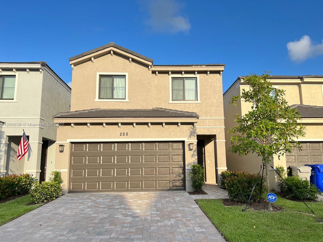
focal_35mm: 27
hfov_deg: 65.3
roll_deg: +1.0
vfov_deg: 51.4
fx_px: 252
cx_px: 165
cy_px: 125
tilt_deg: +9.5
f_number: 1.5
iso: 50
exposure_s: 1/965
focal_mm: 5.7
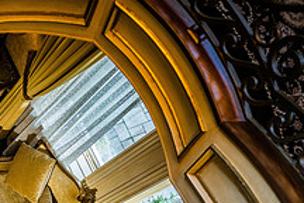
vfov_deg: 19.1
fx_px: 566
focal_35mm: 67
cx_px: -65
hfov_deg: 26.6
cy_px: 247
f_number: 2.8
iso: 1000
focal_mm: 25
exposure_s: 1/125
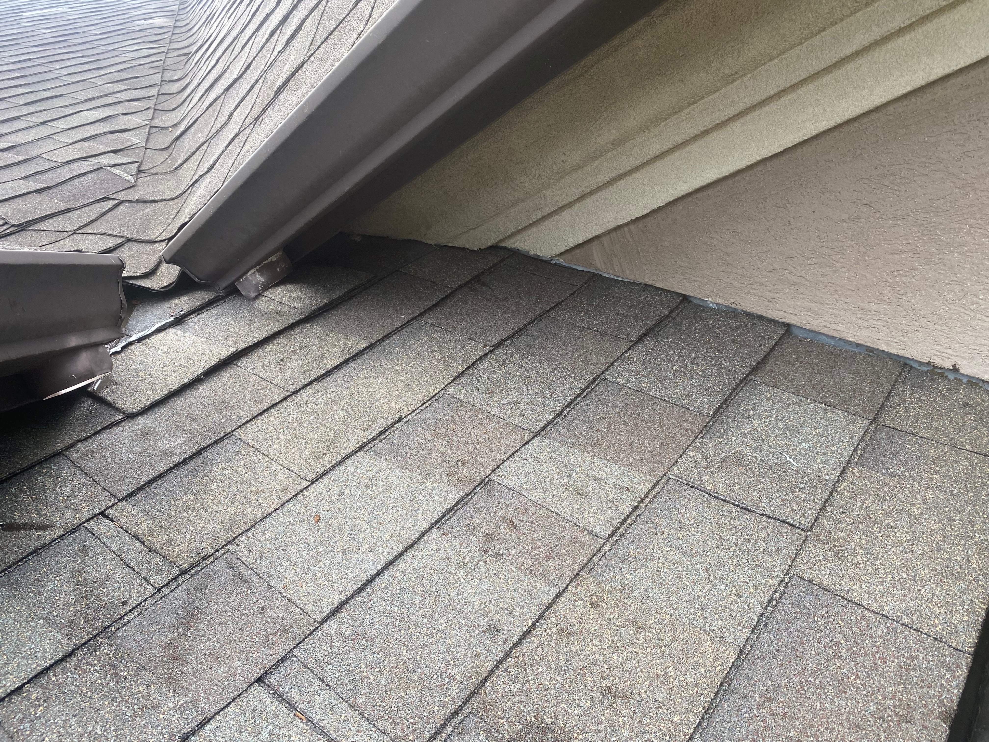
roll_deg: +27.6
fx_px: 743
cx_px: 494
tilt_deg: -8.6
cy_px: 371
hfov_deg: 67.3
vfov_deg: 53.1
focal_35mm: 26
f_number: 1.8
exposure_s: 1/431
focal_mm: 4.25
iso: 32
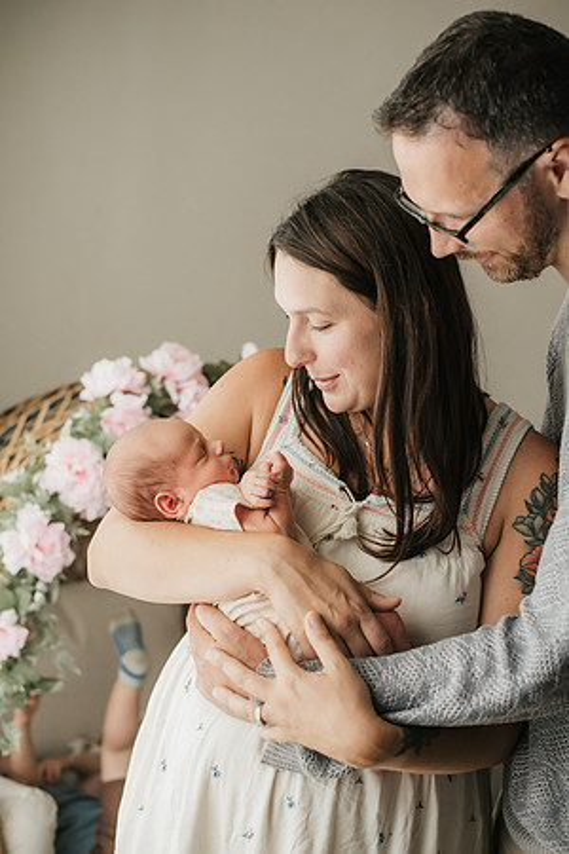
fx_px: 1185
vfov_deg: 39.6
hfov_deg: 27.0
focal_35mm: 50
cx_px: 284
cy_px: 427
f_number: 2.8
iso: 1600
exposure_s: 1/800
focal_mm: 50
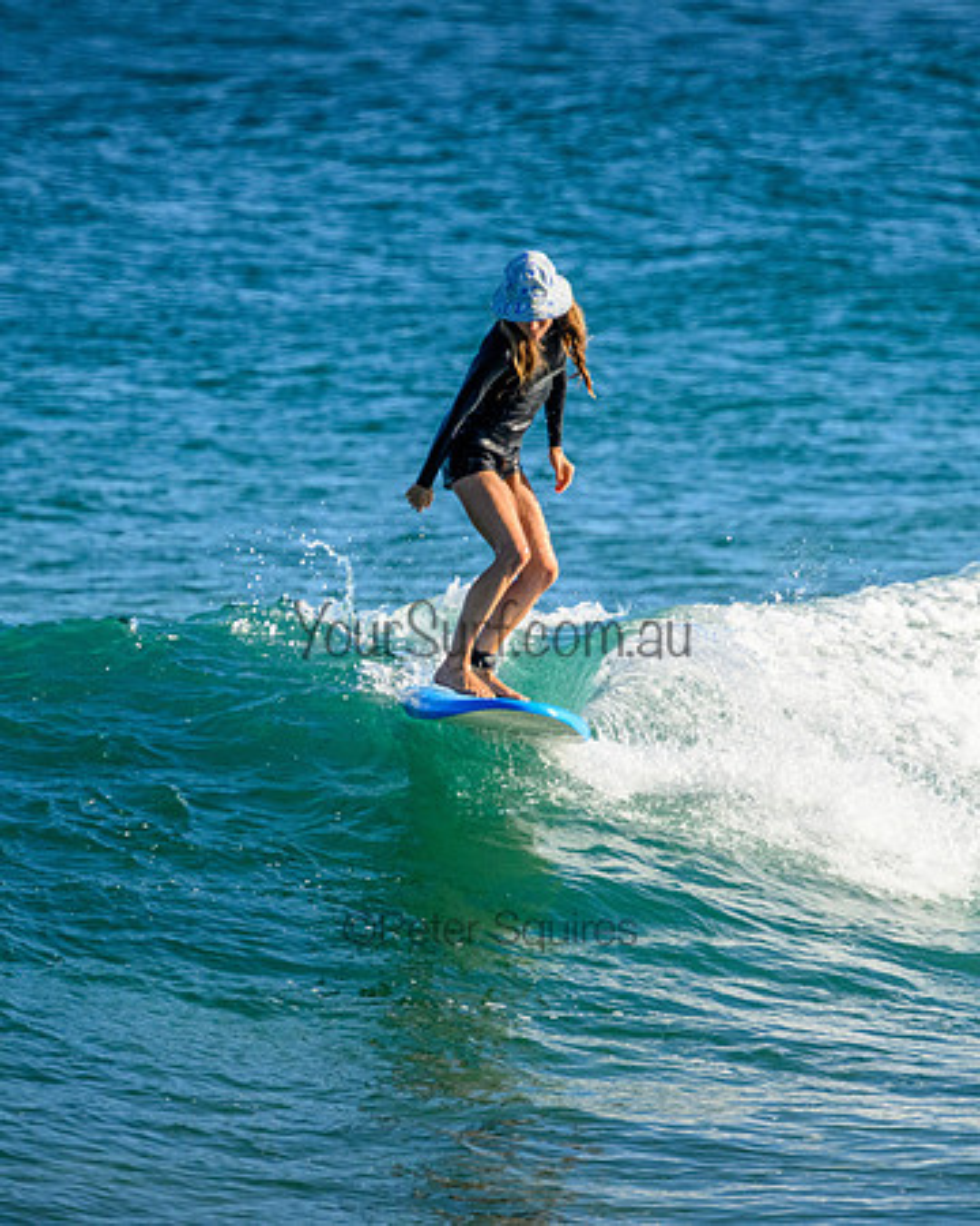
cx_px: 565
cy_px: 613
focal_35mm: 1126
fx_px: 40830
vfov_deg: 1.7
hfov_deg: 1.4
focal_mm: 800
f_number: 11
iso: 2000
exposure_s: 1/2000
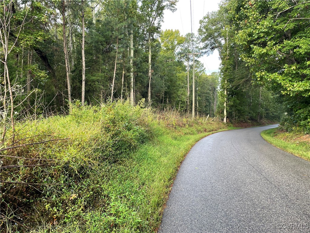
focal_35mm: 26
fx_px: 233
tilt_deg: +0.2
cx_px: 155
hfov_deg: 67.3
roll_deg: +0.4
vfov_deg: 53.1
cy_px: 116
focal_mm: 4.2
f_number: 1.6
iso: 32
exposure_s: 1/121
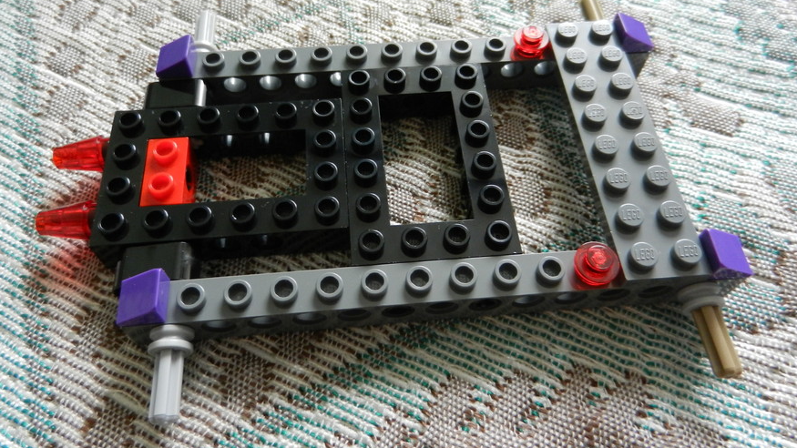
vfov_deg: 41.2
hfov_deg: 67.9
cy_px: 170
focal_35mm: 28
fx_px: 592
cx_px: 393
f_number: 3.5
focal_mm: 4.5
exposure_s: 1/13
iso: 400
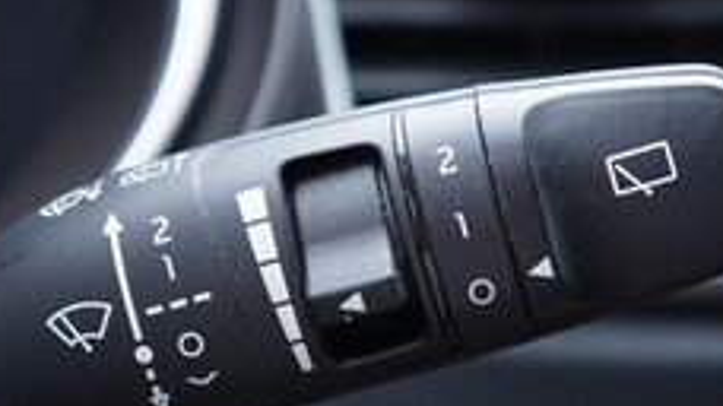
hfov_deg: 23.4
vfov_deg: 13.3
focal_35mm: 91
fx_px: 1744
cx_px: 320
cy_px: 214
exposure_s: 1/40
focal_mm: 24
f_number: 2.8
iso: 400
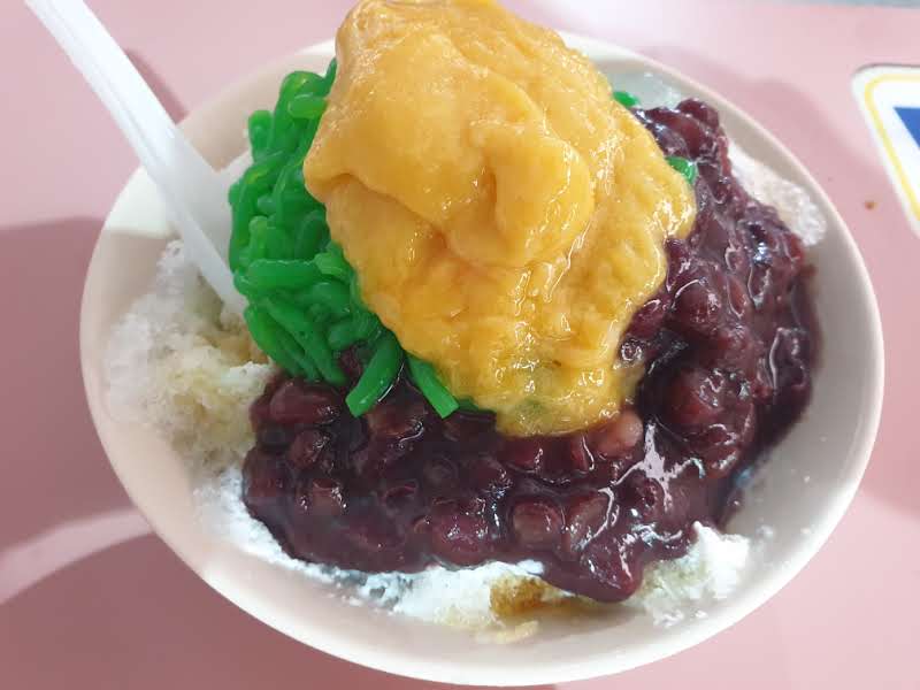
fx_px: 691
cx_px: 460
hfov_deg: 67.3
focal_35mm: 26
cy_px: 345
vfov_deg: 53.1
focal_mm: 4.3
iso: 250
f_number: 2.4
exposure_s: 1/14
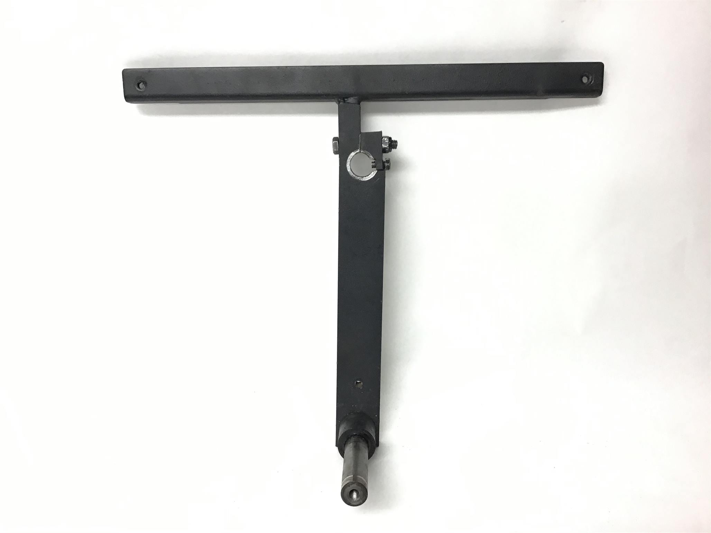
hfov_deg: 58.4
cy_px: 266
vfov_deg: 45.4
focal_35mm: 31
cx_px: 356
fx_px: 637
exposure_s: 1/33
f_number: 2.4
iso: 50
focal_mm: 3.3
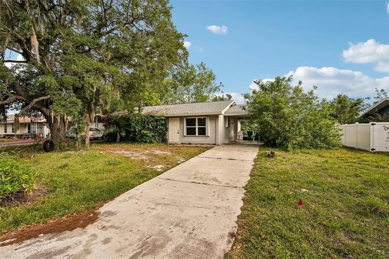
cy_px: 130
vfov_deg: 73.7
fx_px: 173
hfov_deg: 96.8
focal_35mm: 16
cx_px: 194
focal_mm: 16
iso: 400
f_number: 8
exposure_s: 1/640
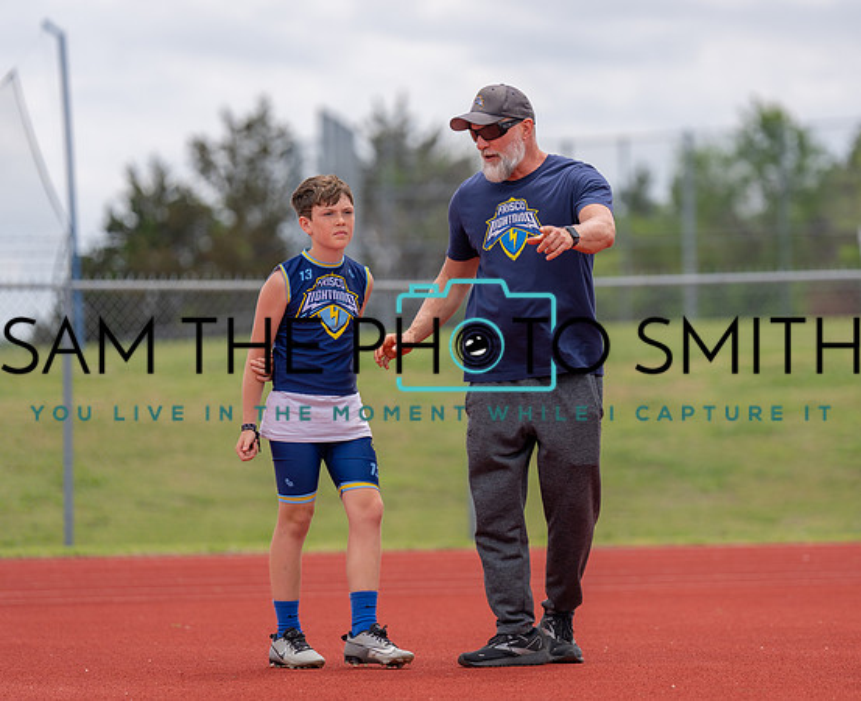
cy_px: 346
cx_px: 532
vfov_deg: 7.0
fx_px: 5761
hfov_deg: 8.5
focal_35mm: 225
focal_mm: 163
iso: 100
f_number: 2.8
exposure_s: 1/2500
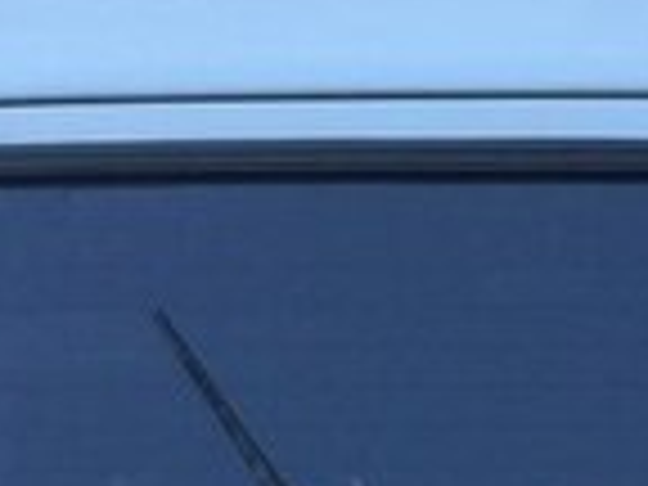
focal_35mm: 133
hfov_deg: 14.8
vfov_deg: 10.6
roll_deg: -0.8
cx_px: 504
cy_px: 794
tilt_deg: -29.2
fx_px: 2490
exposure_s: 1/338
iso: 32
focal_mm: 4.15
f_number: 2.2
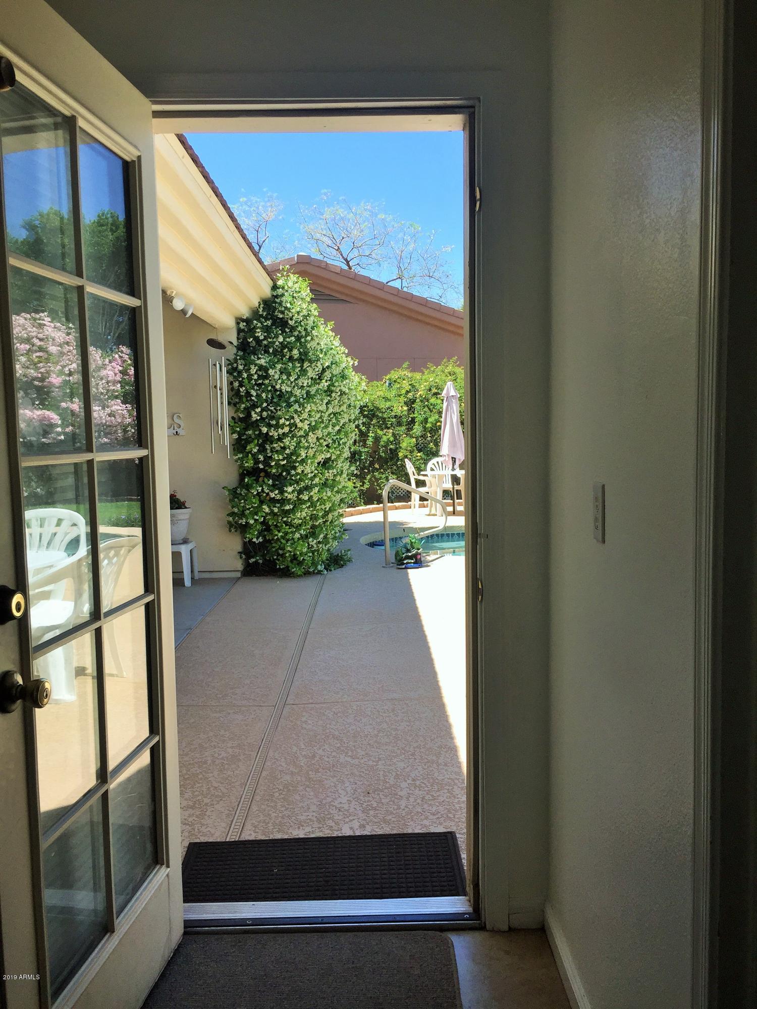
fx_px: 846
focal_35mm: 29
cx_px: 378
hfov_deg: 48.2
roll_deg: +0.6
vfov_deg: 61.7
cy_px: 504
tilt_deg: -4.8
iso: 40
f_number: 2.2
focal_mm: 4.15
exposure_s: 1/942
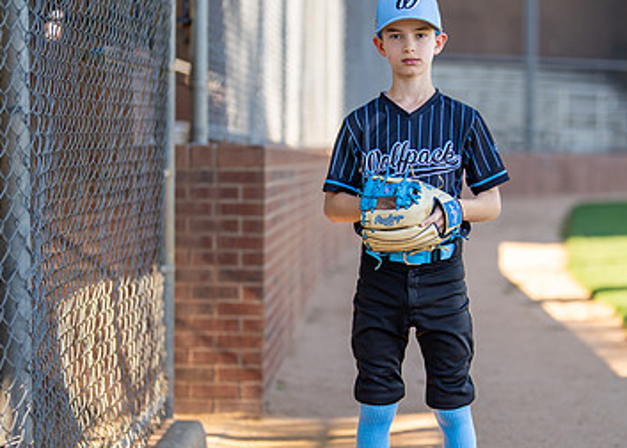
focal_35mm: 101
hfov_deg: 19.7
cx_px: 407
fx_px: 1798
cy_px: 248
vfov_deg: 14.2
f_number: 1.2
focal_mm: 50
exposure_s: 1/2000
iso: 125
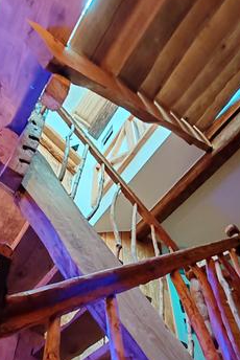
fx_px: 289
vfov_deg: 60.2
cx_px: 89
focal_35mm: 29
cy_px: 269
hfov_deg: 44.6
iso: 640
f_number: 2.2
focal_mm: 1.96
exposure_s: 1/25
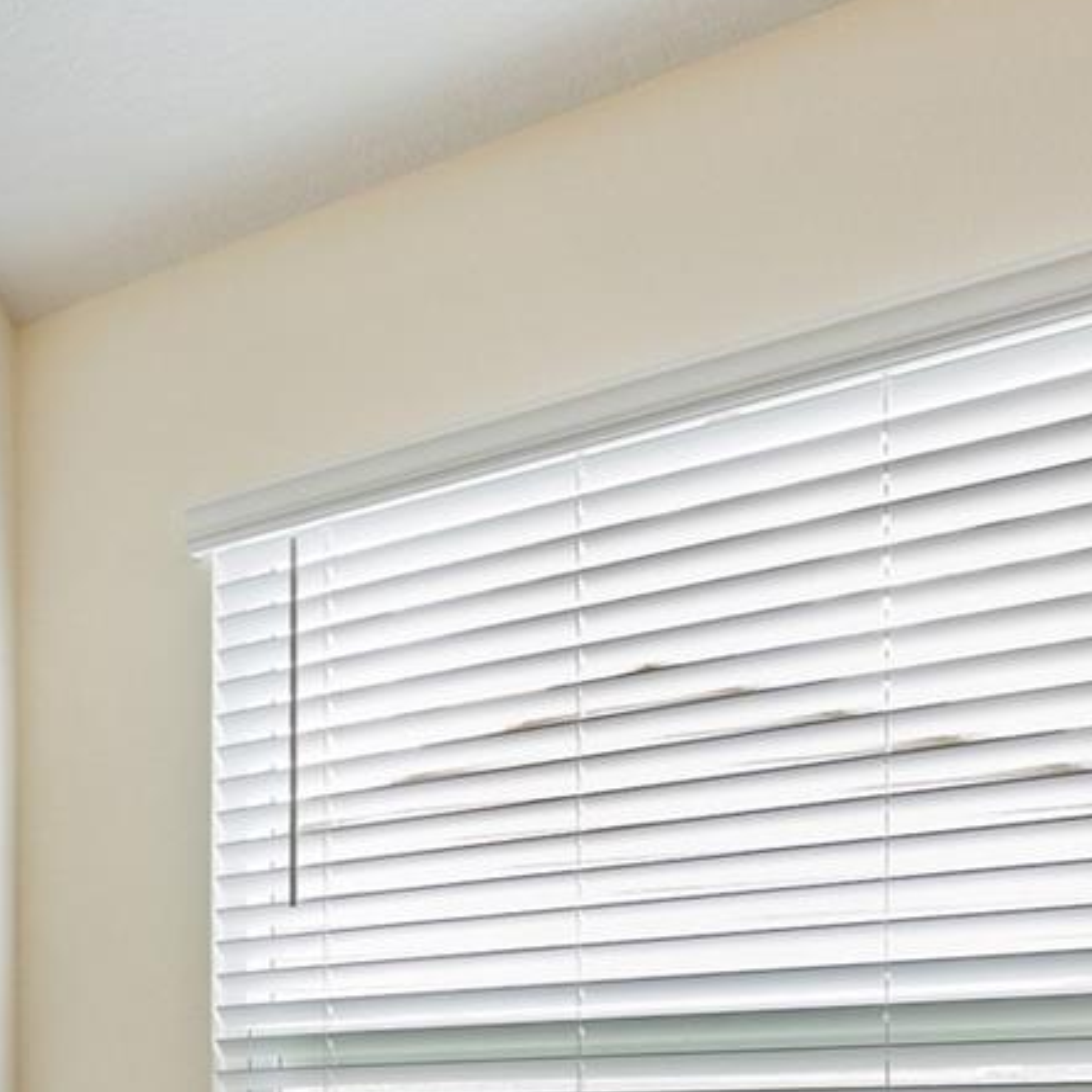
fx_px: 1535
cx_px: -404
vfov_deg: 34.4
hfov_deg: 29.5
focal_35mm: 43
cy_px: 1173
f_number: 7.1
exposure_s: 1/8
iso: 250
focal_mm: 14
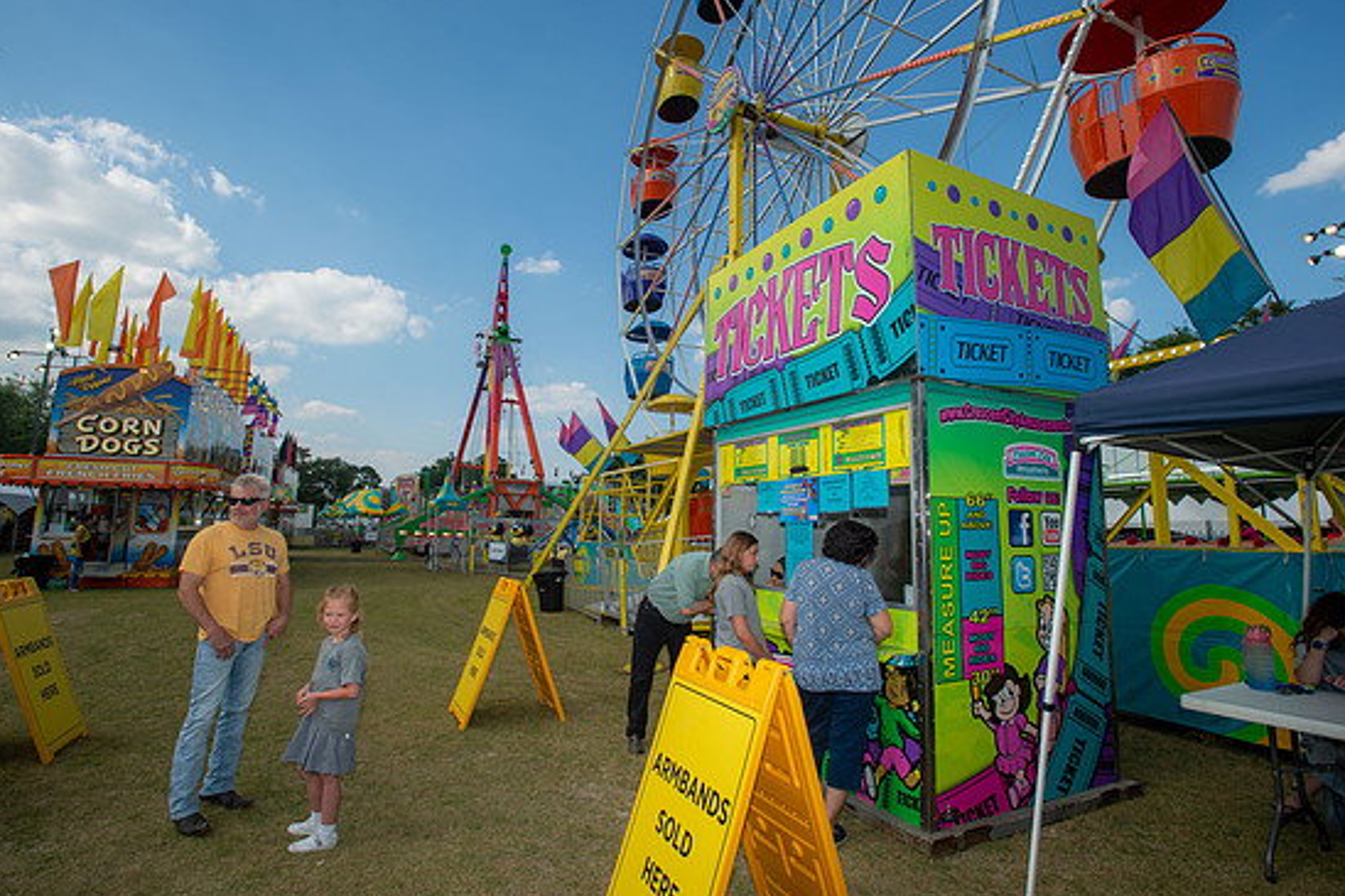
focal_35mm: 18
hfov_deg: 90.0
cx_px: 685
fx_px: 672
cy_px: 437
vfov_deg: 67.3
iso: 100
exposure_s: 1/250
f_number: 8
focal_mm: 17
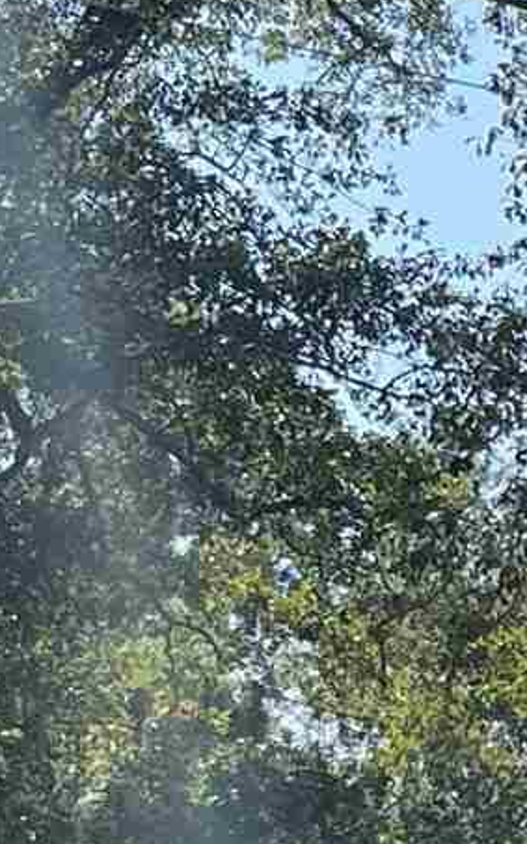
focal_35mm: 187
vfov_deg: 11.0
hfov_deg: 6.5
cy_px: 956
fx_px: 4299
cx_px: 1421
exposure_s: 1/2222
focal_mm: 5.1
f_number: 1.6
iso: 50
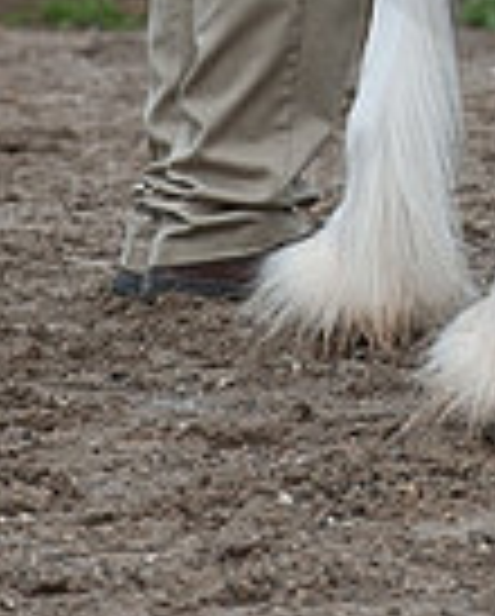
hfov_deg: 2.5
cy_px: -306
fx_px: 11219
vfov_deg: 3.1
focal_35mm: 614
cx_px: 632
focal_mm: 200
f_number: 5.6
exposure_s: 1/1250
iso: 640
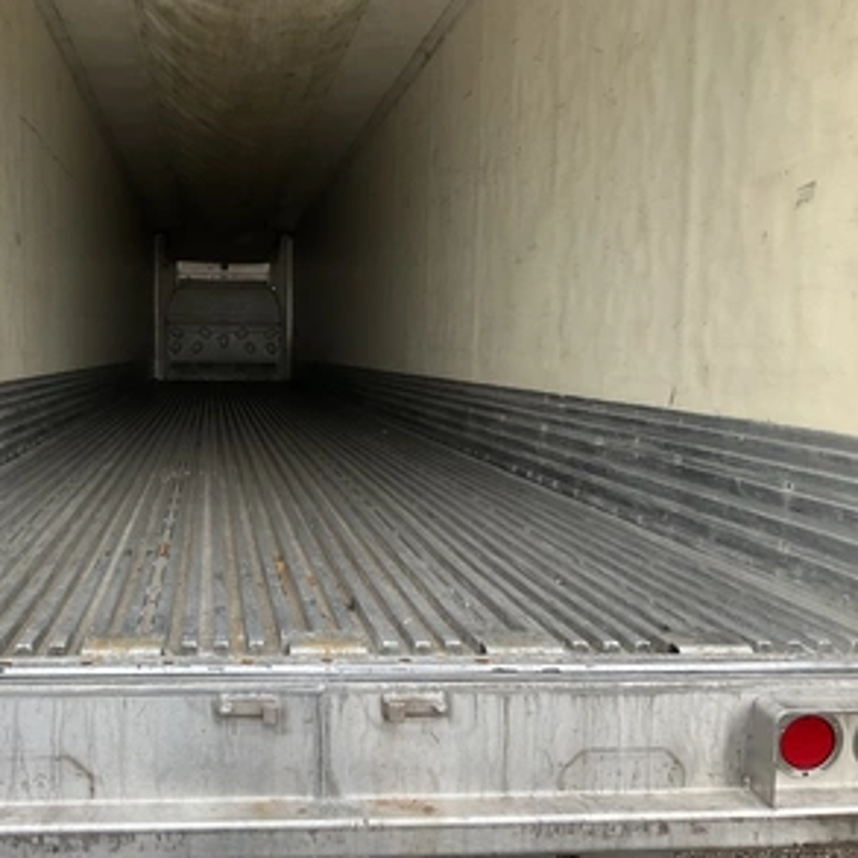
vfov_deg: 47.2
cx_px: 275
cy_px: 436
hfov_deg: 46.4
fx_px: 981
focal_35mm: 35
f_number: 1.8
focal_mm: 3
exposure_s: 1/122
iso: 32
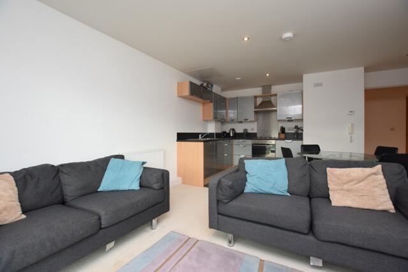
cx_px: 204
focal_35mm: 15
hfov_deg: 100.4
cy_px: 136
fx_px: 170
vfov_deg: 77.4
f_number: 5
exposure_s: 1/100
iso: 800
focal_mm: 10
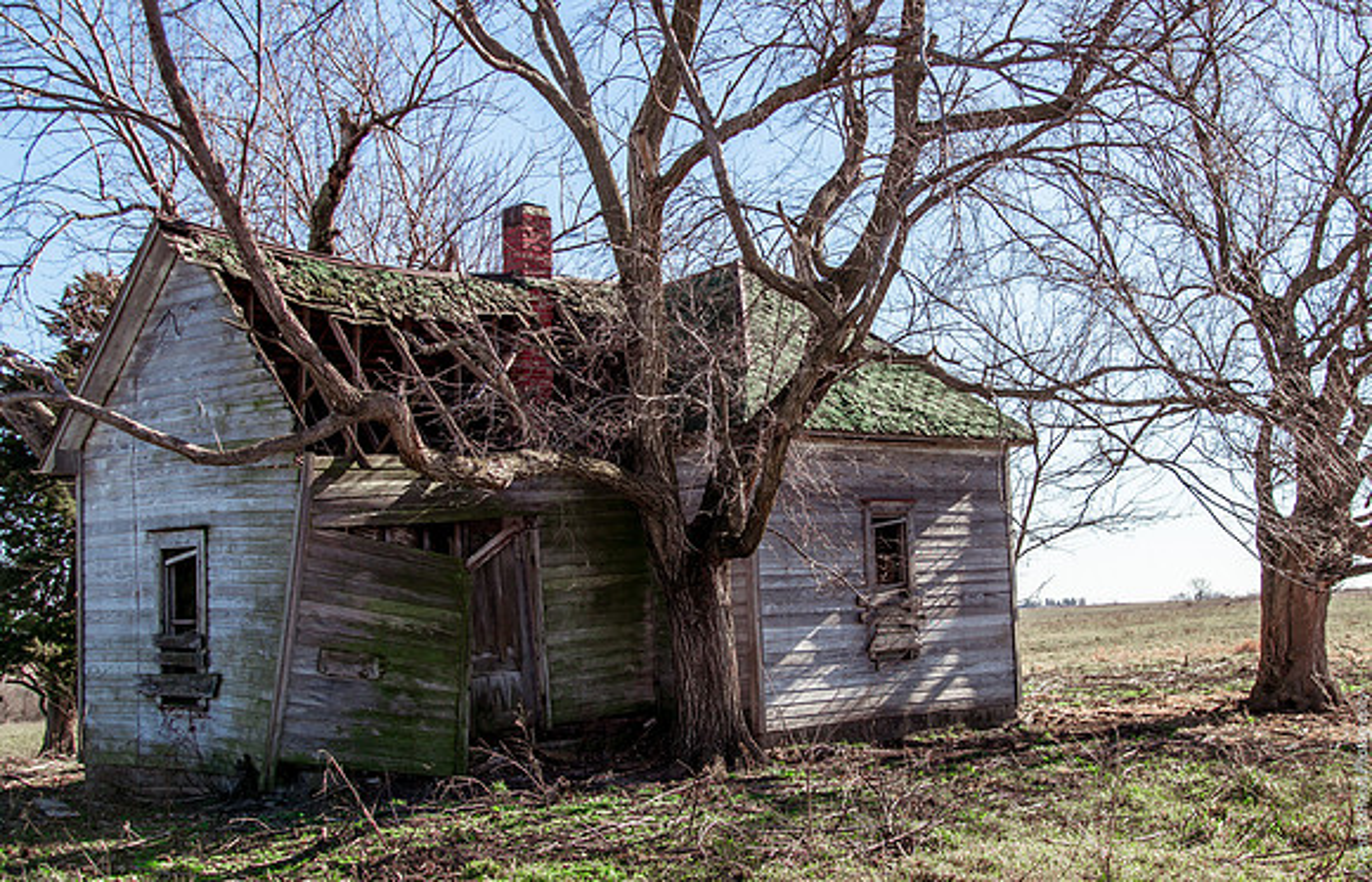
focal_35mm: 45
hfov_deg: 43.6
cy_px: 456
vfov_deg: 28.9
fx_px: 1711
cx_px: 790
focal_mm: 26
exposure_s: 1/320
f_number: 5
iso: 100
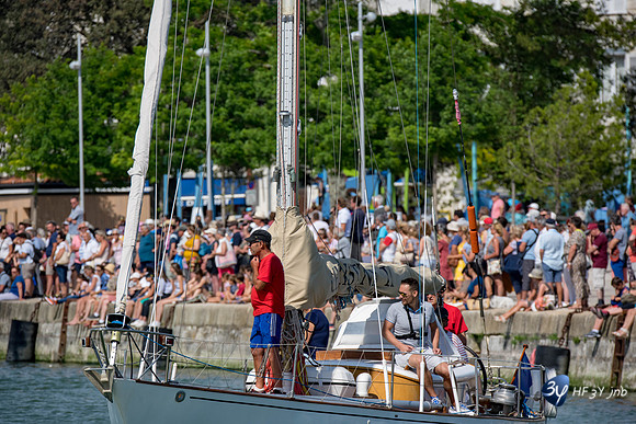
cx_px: 318
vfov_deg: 3.0
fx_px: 8128
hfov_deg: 4.5
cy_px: 212
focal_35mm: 460
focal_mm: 460
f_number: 11
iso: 360
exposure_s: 1/800
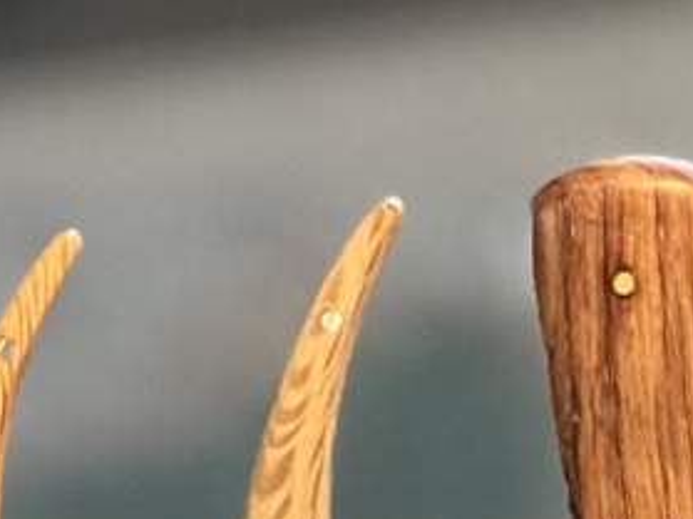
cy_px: 1487
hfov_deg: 4.5
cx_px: 323
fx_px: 8845
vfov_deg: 3.3
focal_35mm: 442
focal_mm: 9
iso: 400
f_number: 2.8
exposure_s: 1/20
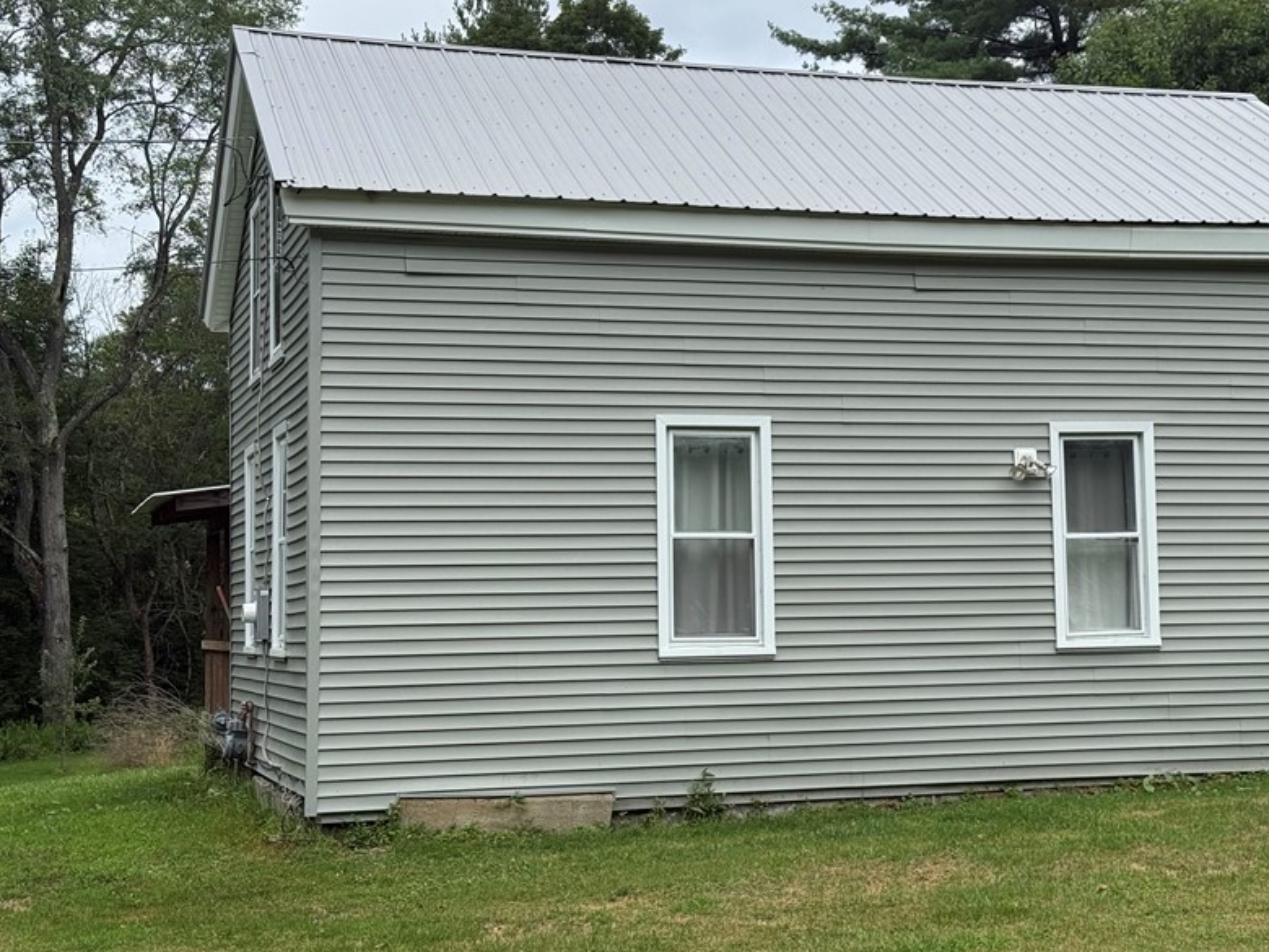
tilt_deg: +5.1
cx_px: 776
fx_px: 2310
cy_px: 389
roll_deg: +1.1
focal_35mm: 63
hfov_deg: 30.6
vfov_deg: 23.3
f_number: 1.78
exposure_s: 1/4098
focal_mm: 6.76
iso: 64
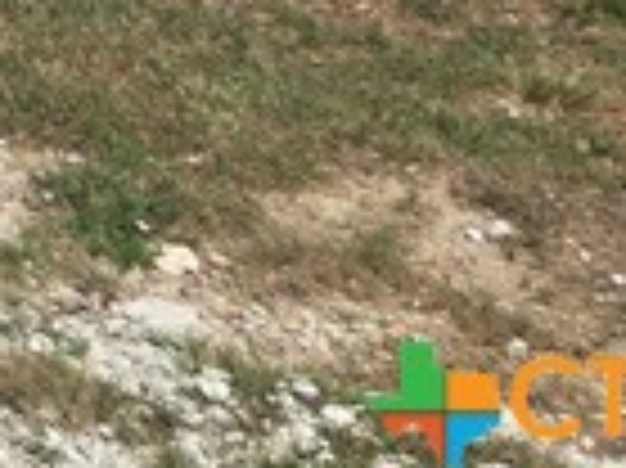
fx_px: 3072
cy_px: -1166
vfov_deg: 7.2
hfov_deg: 9.2
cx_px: -1284
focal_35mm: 170
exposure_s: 1/1465
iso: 12
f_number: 1.7
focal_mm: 6.3
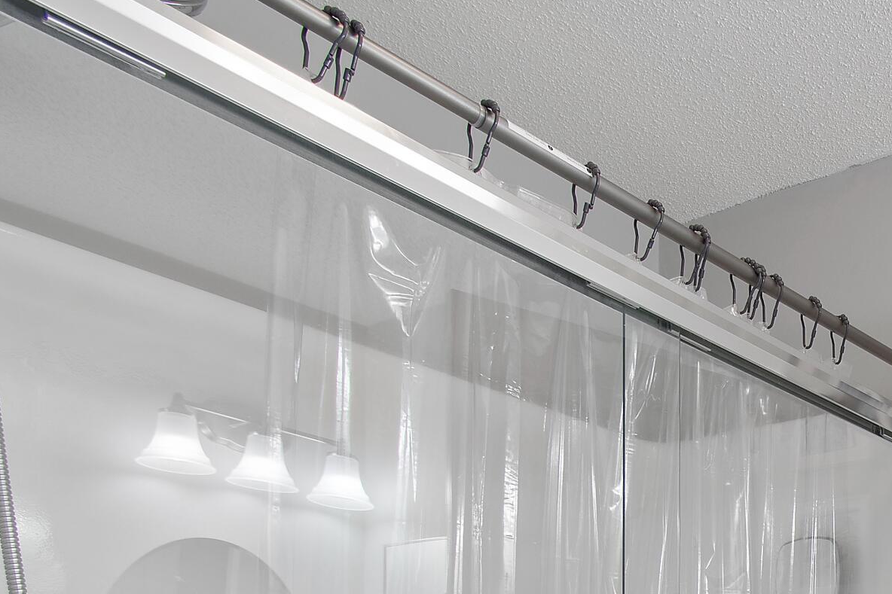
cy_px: 739
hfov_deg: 39.6
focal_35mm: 38
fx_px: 941
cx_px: 1020
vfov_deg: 29.4
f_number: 8
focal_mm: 10
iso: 100
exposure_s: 1/4
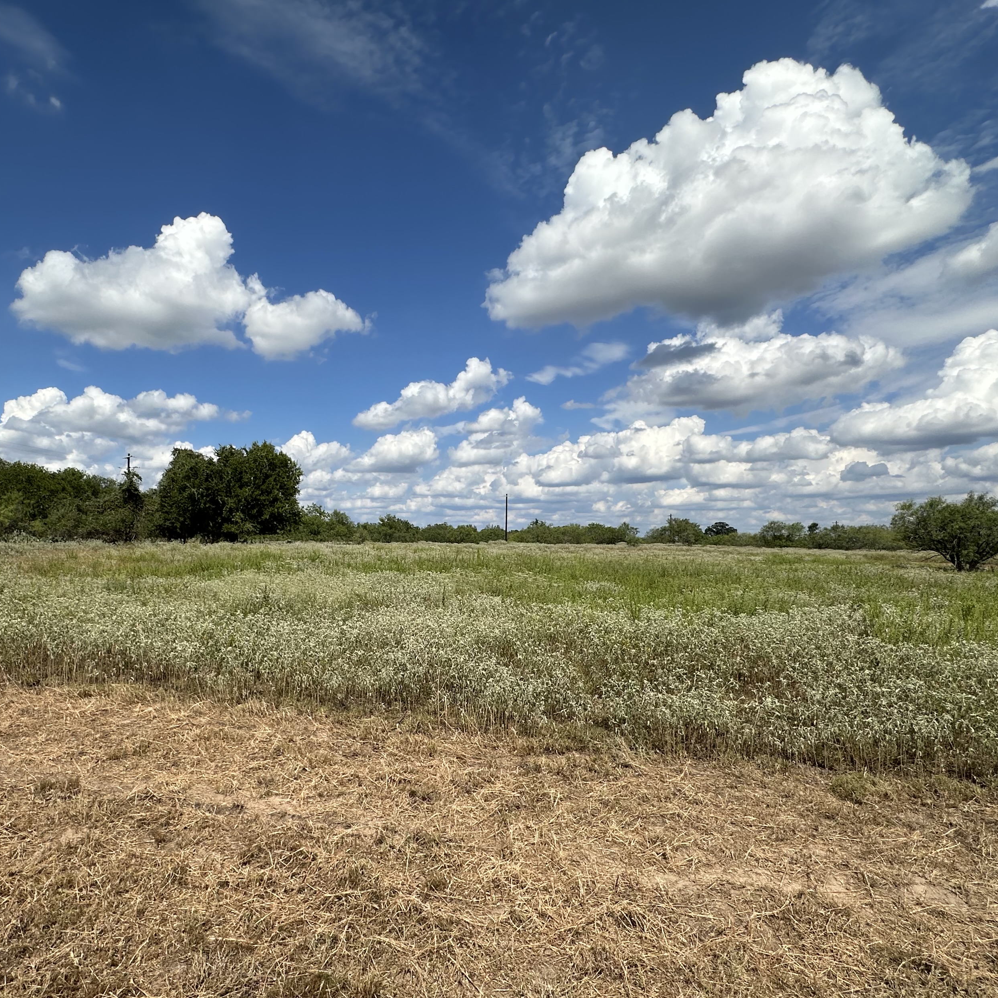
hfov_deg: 74.0
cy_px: 553
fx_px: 652
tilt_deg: -0.9
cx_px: 398
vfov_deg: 74.6
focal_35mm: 20
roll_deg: -0.6
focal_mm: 2.22
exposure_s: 1/3731
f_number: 2.2
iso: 50
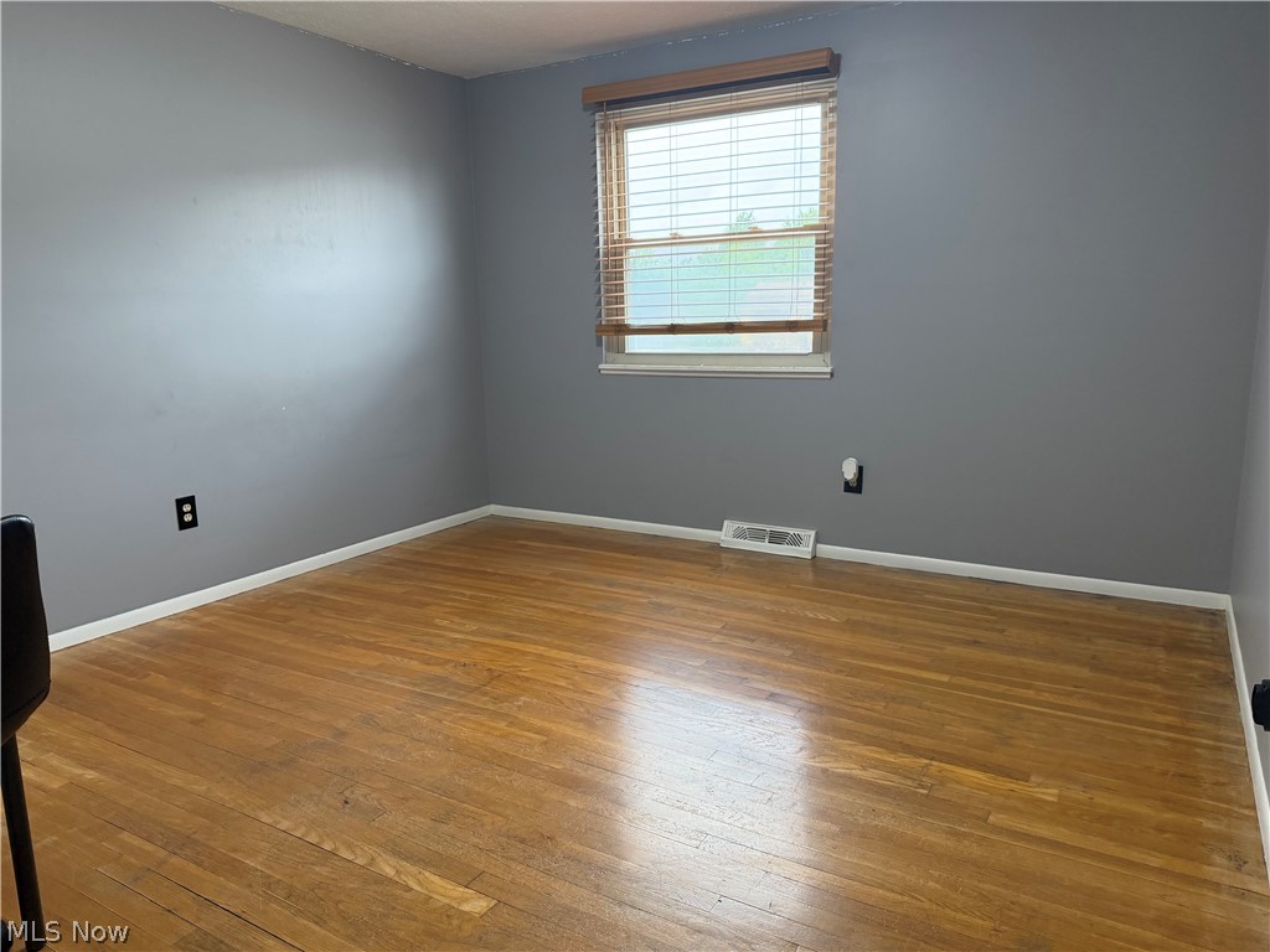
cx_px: 635
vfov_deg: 56.8
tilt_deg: -11.1
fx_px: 881
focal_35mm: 24
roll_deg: +1.2
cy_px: 476
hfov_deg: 71.6
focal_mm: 6.76
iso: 200
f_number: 1.78
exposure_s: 1/60
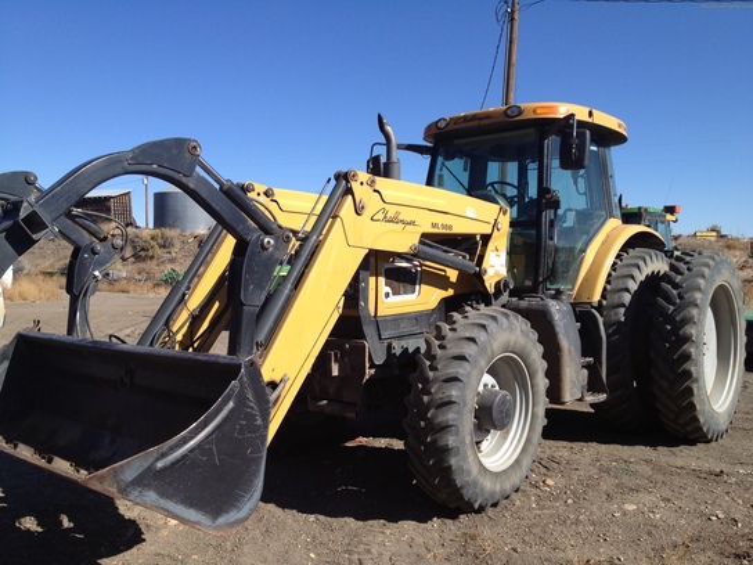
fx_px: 761
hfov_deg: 52.6
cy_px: 282
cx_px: 376
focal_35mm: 35
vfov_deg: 40.7
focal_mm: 4.28
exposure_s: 1/1493
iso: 64
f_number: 2.4
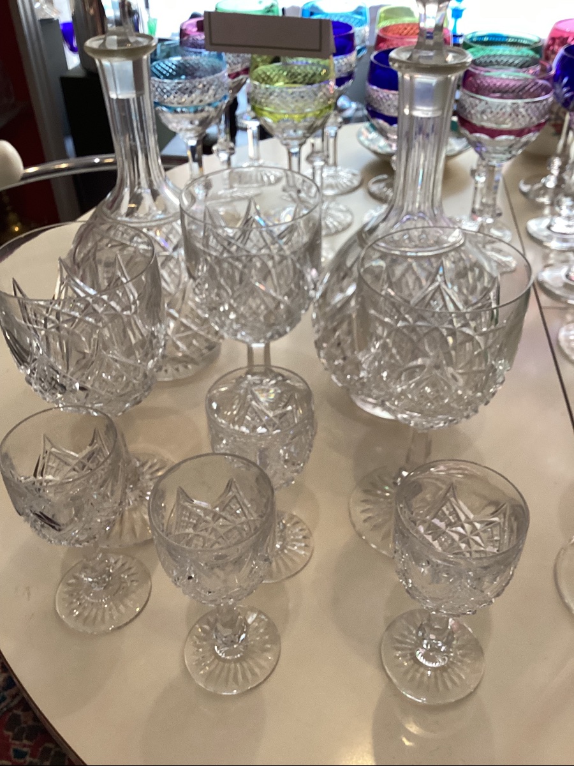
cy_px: 383
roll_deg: +1.1
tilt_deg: -38.9
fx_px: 685
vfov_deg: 58.4
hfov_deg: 45.4
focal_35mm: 31
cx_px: 287
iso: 80
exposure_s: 1/50
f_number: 2.4
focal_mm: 3.3
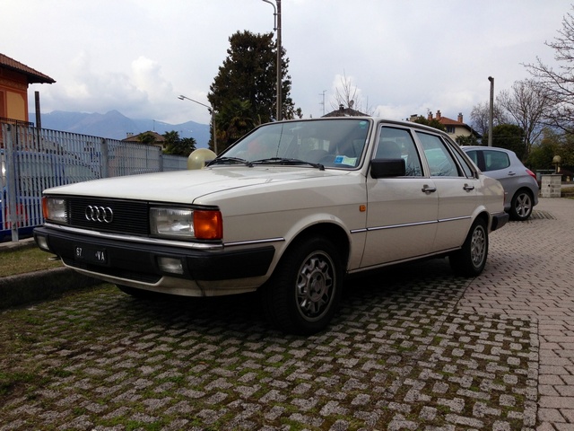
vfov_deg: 42.9
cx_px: 287
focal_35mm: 33
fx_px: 547
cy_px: 216
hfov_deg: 55.4
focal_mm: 4.13
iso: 50
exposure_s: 1/1323
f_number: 2.4
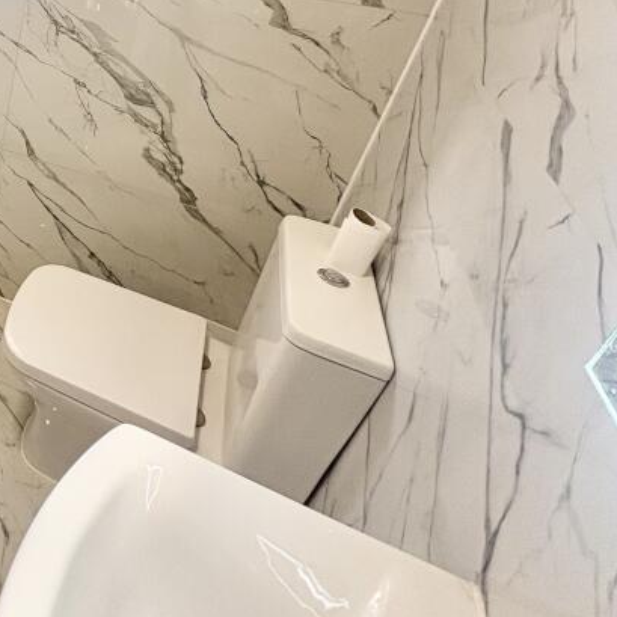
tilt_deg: -26.6
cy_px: 91
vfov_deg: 48.3
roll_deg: -0.3
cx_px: -154
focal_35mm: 31
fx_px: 625
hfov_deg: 37.1
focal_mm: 2.22
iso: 100
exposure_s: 1/99
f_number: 2.2
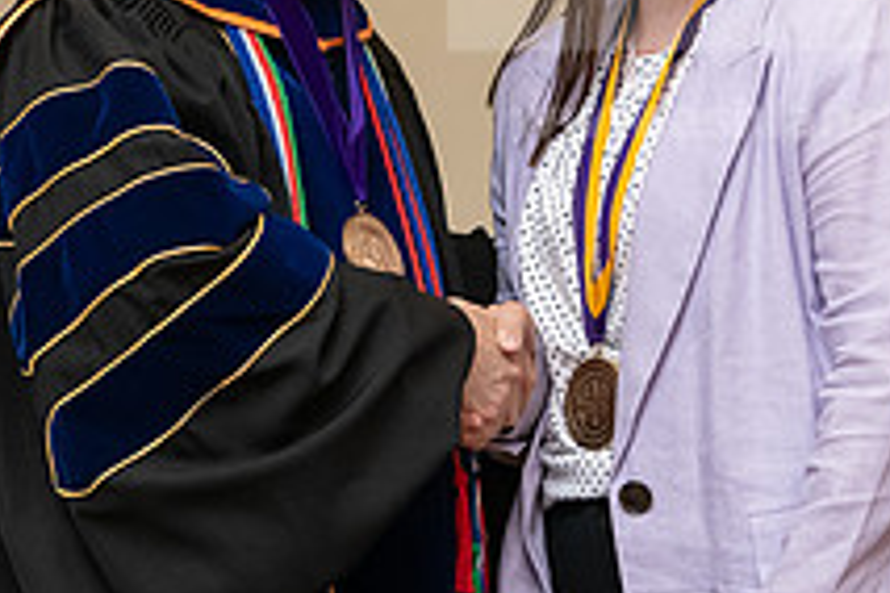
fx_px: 7416
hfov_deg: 6.9
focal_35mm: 300
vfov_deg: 4.6
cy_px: 207
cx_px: 322
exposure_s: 1/200
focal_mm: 110
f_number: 4
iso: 2000
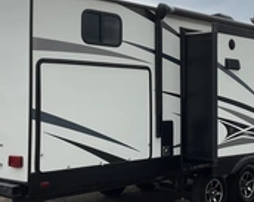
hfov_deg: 28.7
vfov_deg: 23.1
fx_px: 495
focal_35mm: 66
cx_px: 154
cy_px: 83
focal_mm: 3
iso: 25
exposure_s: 1/1912
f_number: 1.8
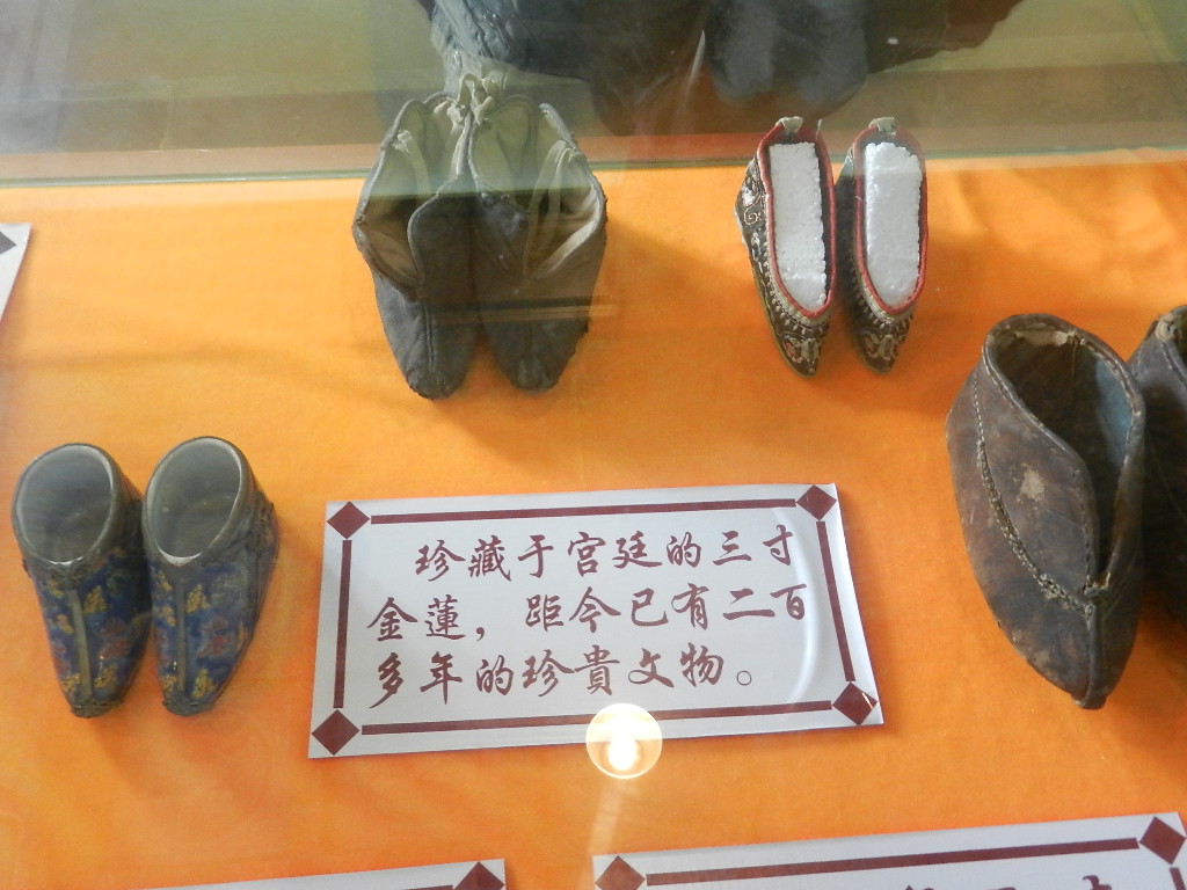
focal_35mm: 33
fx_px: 1132
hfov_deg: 55.4
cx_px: 594
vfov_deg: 42.9
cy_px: 445
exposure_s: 1/13
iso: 400
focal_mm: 5.9
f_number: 3.8
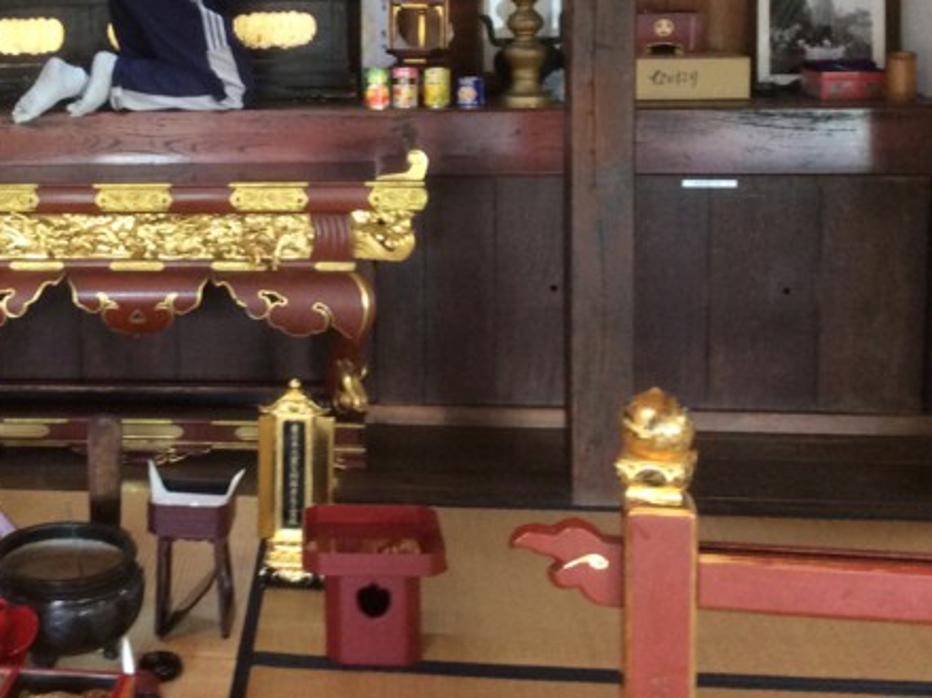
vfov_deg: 24.8
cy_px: 142
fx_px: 1560
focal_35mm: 58
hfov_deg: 32.3
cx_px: 173
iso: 160
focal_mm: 3.3
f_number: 2.4
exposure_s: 1/24
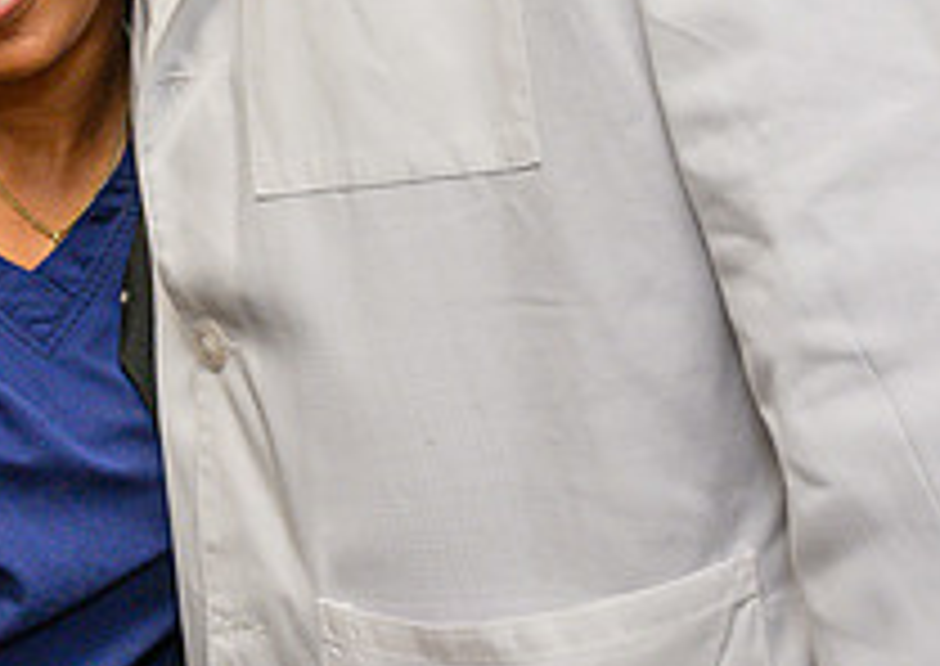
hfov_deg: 20.9
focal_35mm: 90
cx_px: -154
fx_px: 2396
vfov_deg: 15.5
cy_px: -27
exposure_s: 1/100
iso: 640
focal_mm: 24
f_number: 3.5
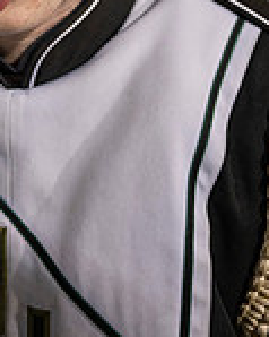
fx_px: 677
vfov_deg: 23.7
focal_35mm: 68
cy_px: -129
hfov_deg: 22.0
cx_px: 32
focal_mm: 24
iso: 1250
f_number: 3.2
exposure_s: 1/500
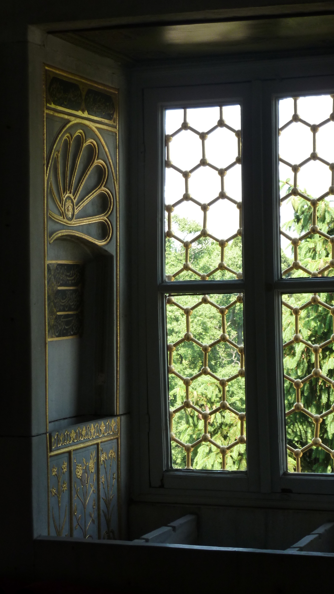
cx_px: 222
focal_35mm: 86
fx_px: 1354
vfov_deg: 24.7
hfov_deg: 14.0
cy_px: 295
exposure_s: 1/100
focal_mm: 12.8
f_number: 4.2
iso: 125
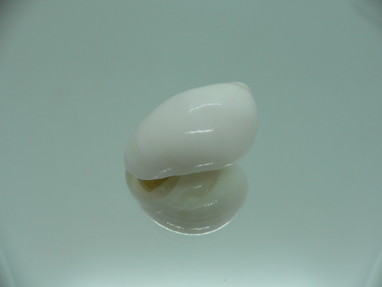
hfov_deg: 52.6
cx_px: 191
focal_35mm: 35
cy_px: 144
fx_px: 386
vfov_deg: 40.7
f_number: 2.8
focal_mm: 4.6
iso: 80
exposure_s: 1/60
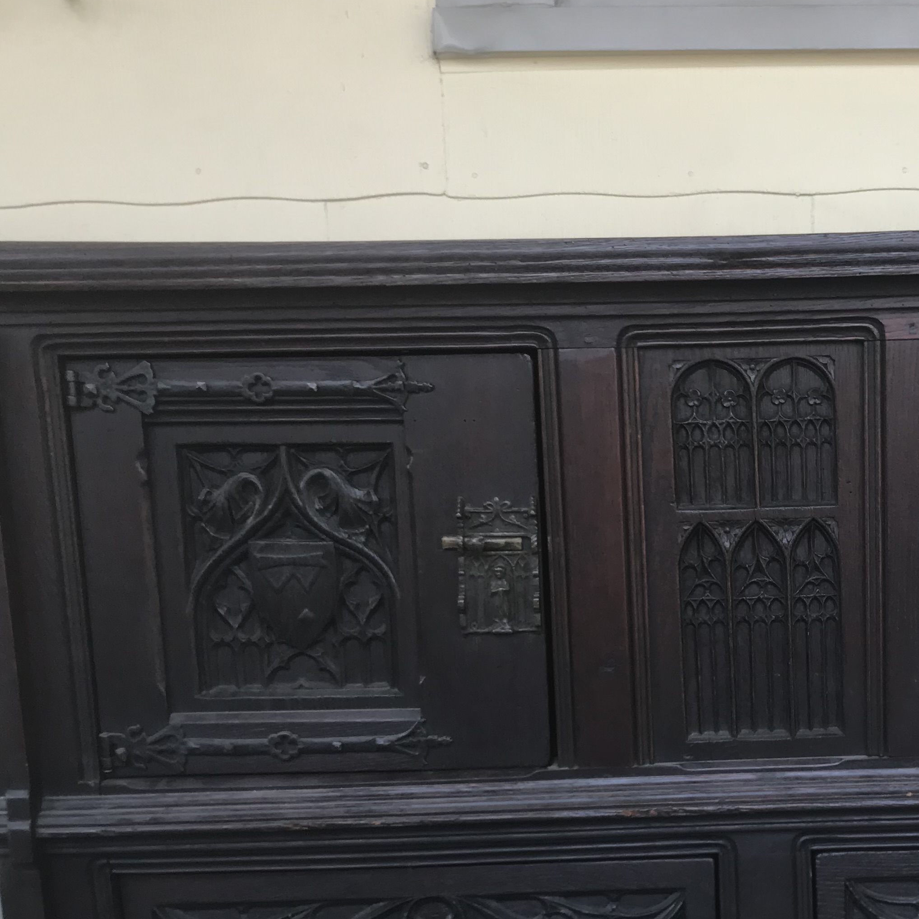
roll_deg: +0.7
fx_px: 1472
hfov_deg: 33.3
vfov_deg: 34.2
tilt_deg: -7.5
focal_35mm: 49
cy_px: 641
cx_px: 787
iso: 25
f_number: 1.8
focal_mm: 3.99
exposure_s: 1/90
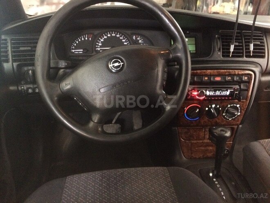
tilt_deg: -23.5
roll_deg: -1.5
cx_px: 135
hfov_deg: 61.7
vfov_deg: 48.2
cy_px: 102
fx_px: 226
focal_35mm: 29
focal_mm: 4.15
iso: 500
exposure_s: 1/17
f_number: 2.2
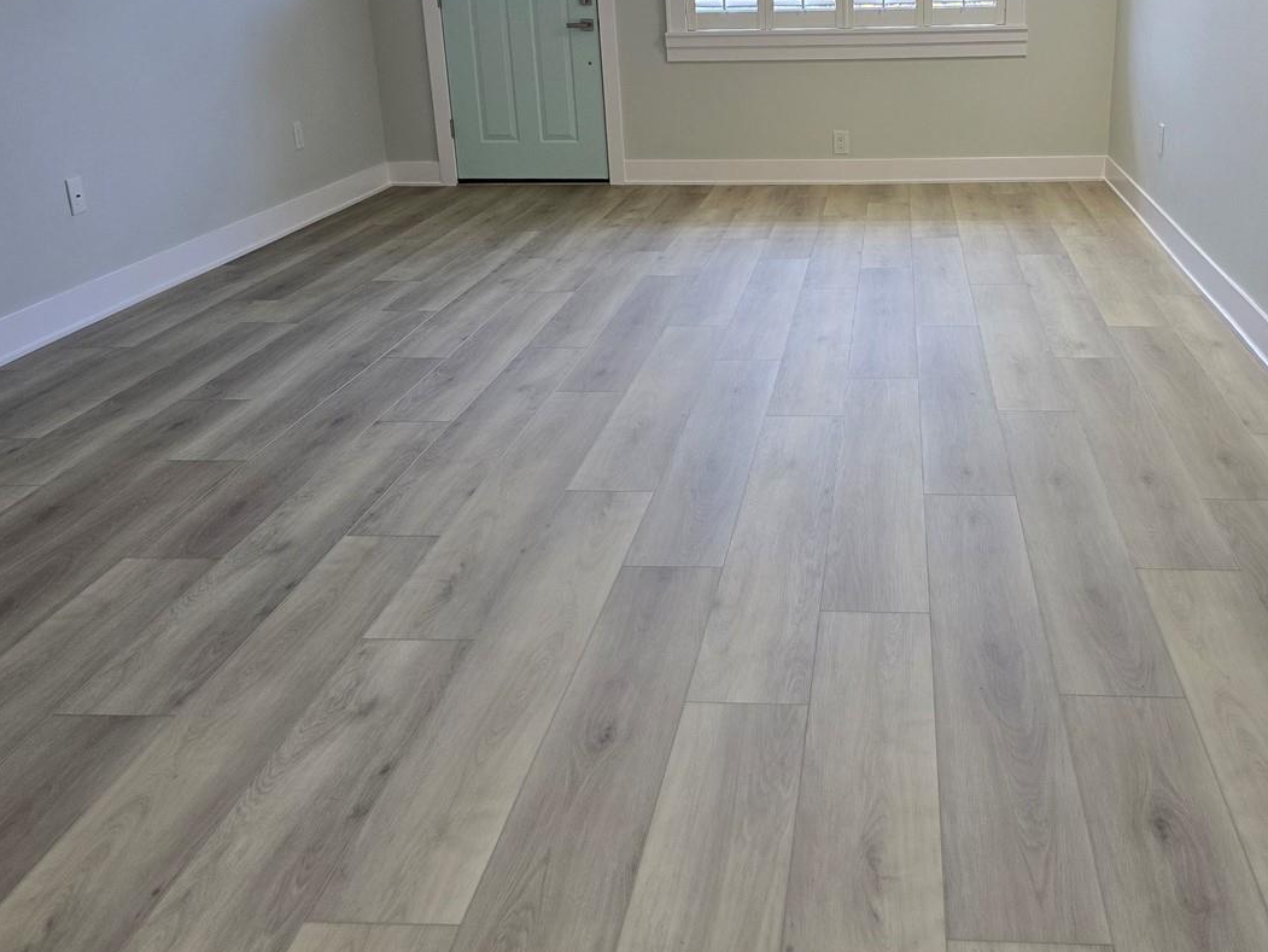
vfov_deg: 40.3
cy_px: 322
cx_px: 787
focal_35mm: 35
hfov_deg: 52.1
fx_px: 1283
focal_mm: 6.3
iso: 160
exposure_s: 1/120
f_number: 1.7
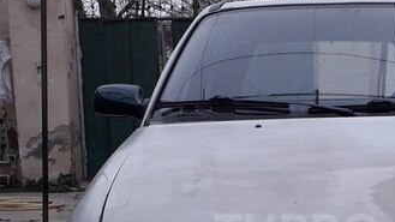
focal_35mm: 59
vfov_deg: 19.7
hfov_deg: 34.0
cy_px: 232
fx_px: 618
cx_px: 337
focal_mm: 3.6
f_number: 1.9
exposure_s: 1/146
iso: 40
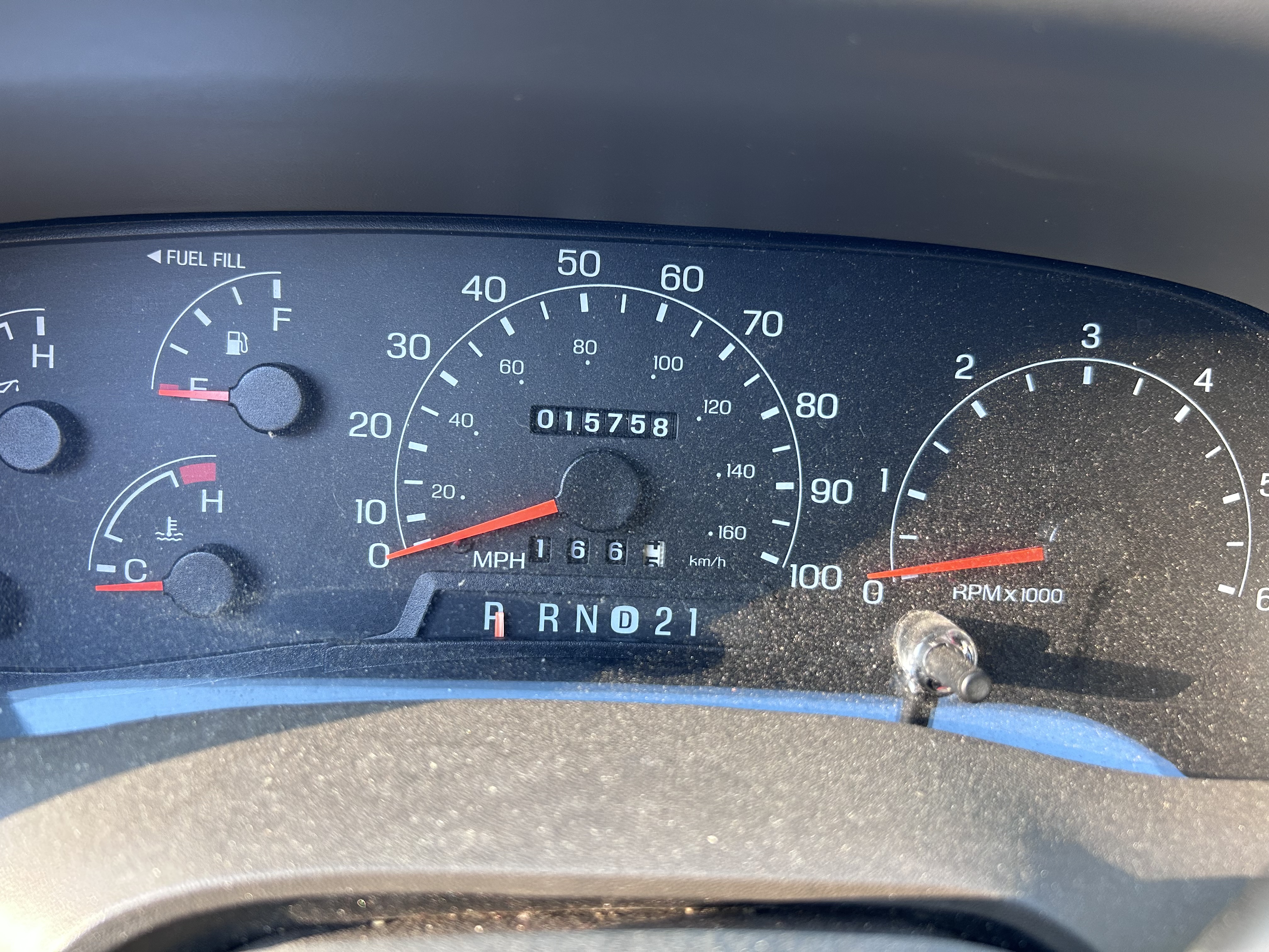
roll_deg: -4.7
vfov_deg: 53.1
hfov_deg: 67.3
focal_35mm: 26
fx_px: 953
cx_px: 634
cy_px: 476
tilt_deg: -27.6
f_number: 1.5
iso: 125
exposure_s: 1/106
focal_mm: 5.7
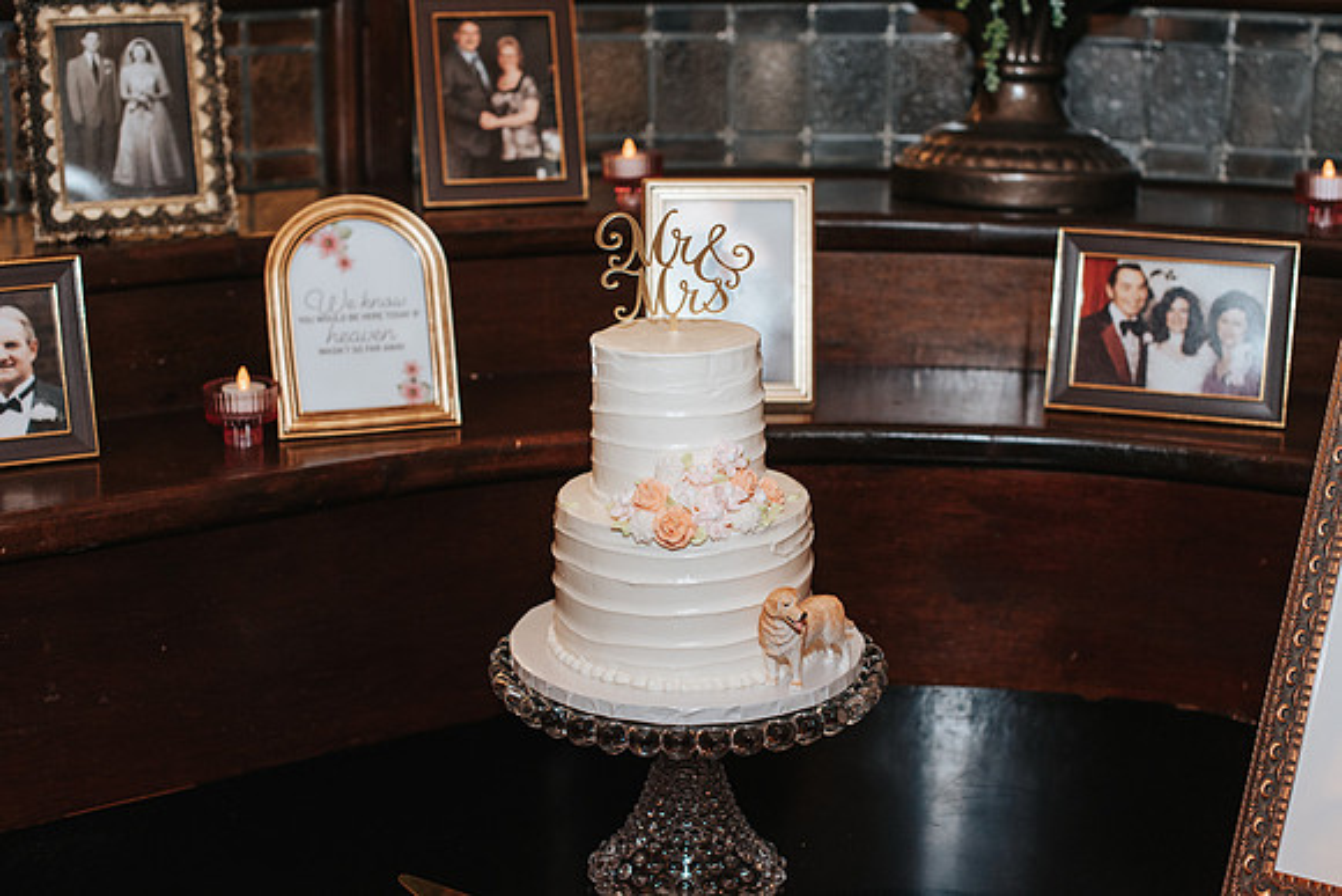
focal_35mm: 52
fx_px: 1938
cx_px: 686
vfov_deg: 26.0
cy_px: 438
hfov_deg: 38.2
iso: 1000
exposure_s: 1/200
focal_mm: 50
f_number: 4
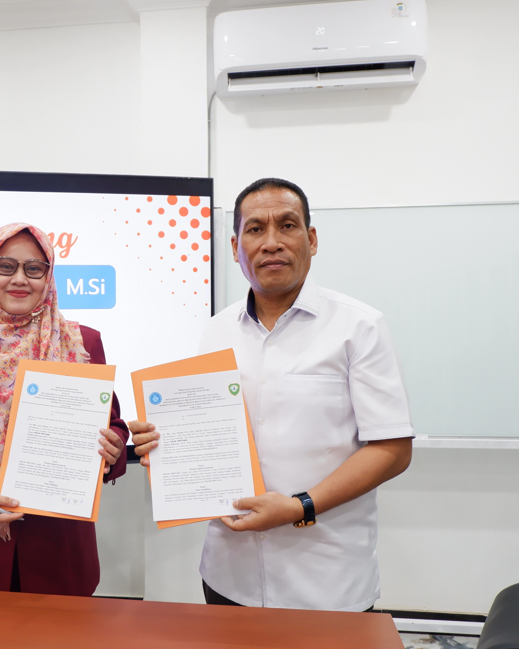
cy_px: 327
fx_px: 653
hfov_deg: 42.3
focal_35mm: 34
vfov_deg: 52.8
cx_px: 145
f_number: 4
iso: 400
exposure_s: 1/34
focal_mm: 16
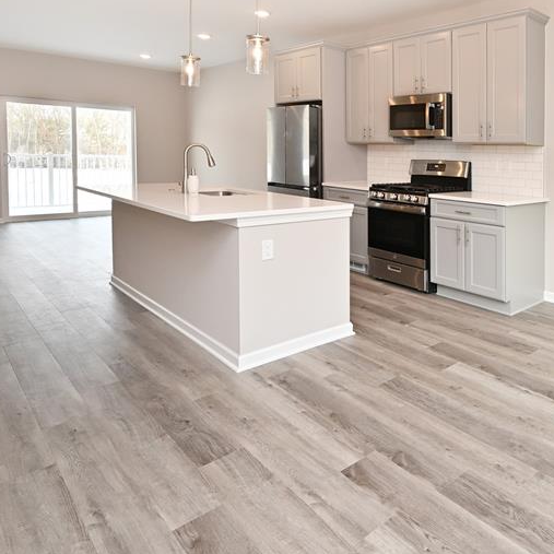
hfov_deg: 60.7
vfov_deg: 63.7
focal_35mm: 24
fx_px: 435
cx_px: 428
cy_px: 195
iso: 720
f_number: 9
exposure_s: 1/60
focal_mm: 14
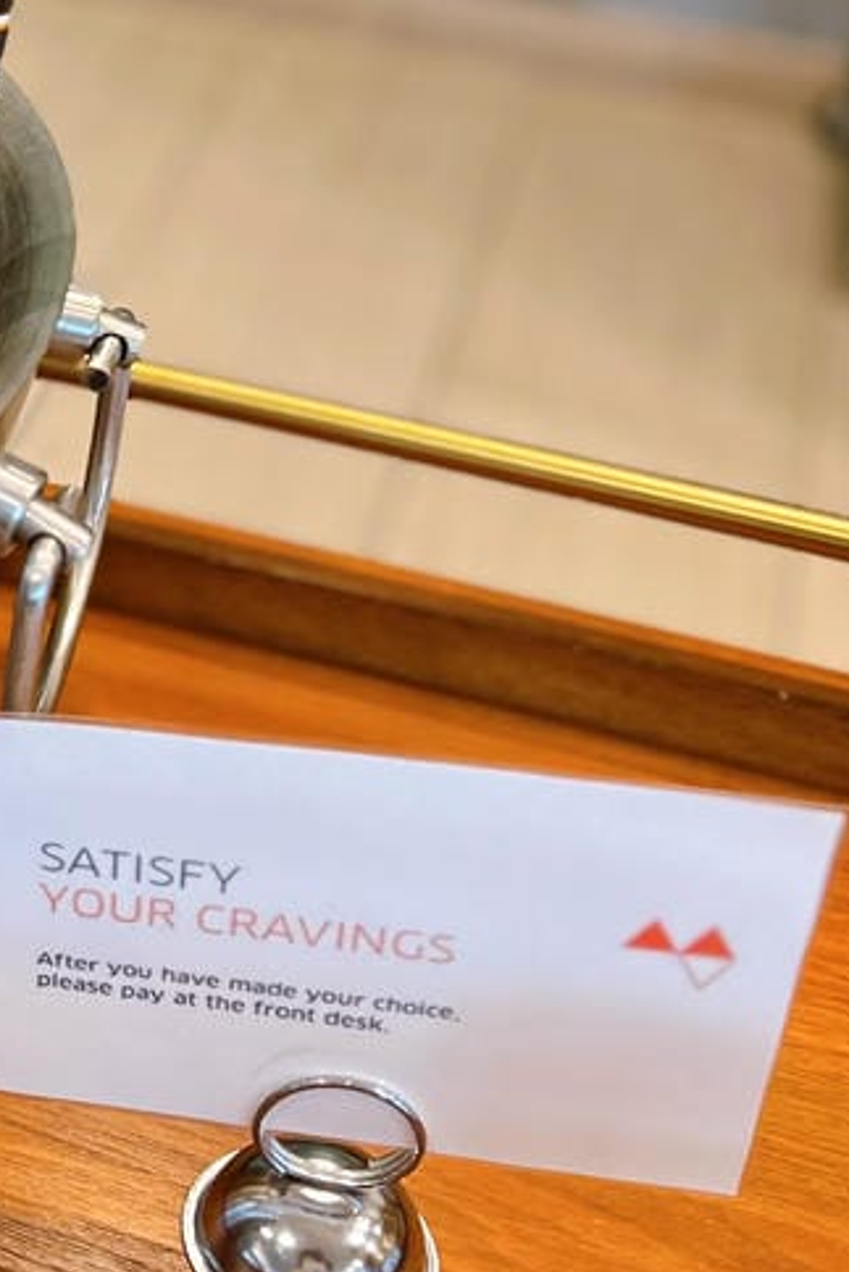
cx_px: -373
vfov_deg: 30.0
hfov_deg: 18.3
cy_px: 507
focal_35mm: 67
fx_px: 2368
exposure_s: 1/60
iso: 125
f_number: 1.5
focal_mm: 5.7
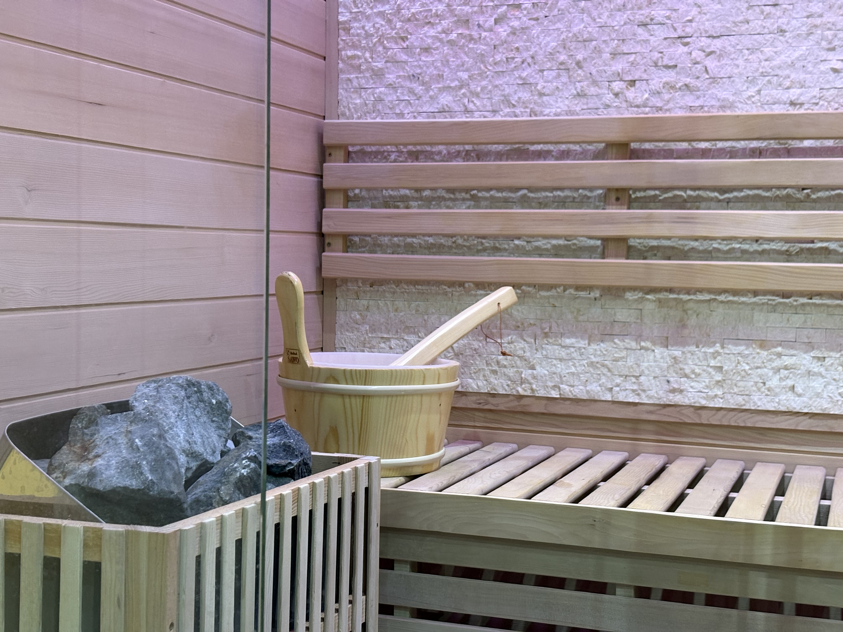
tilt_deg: -3.0
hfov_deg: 36.8
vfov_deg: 28.0
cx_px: 422
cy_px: 316
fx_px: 1266
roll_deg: +0.2
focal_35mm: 52
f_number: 1.6
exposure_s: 1/33
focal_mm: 5.96
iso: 200
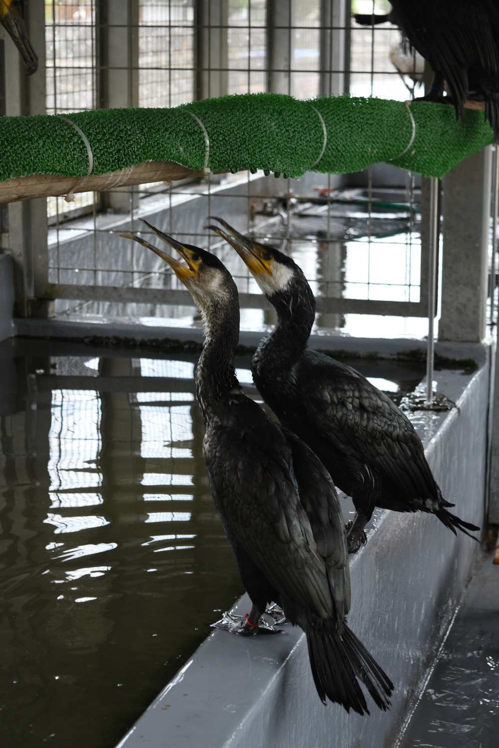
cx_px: 250
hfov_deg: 16.6
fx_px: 1715
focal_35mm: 82
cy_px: 374
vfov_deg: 24.6
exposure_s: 1/125
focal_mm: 55
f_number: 5.6
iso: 400
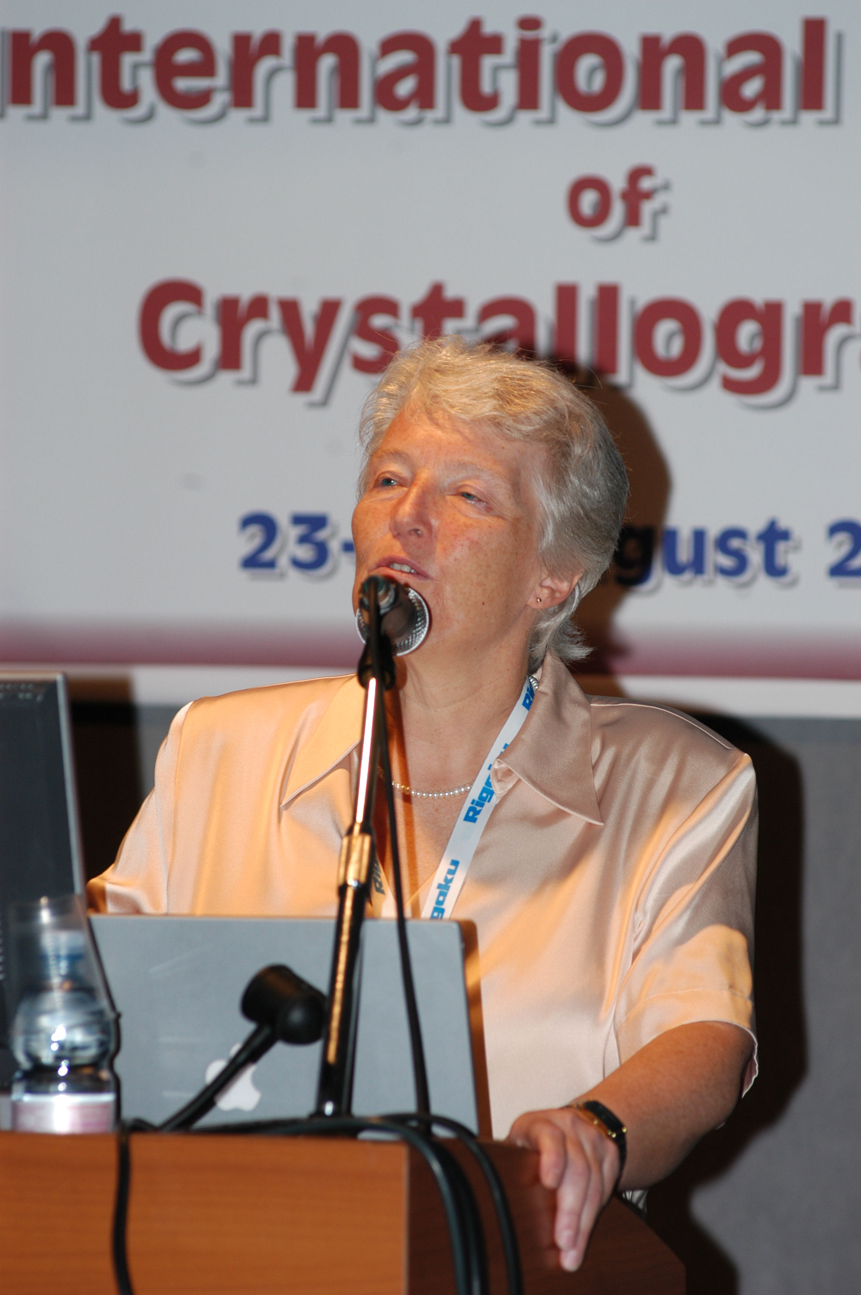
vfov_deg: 8.9
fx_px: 8356
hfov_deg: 5.9
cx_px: 430
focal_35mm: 232
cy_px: 648
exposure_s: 1/60
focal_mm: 155
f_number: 4
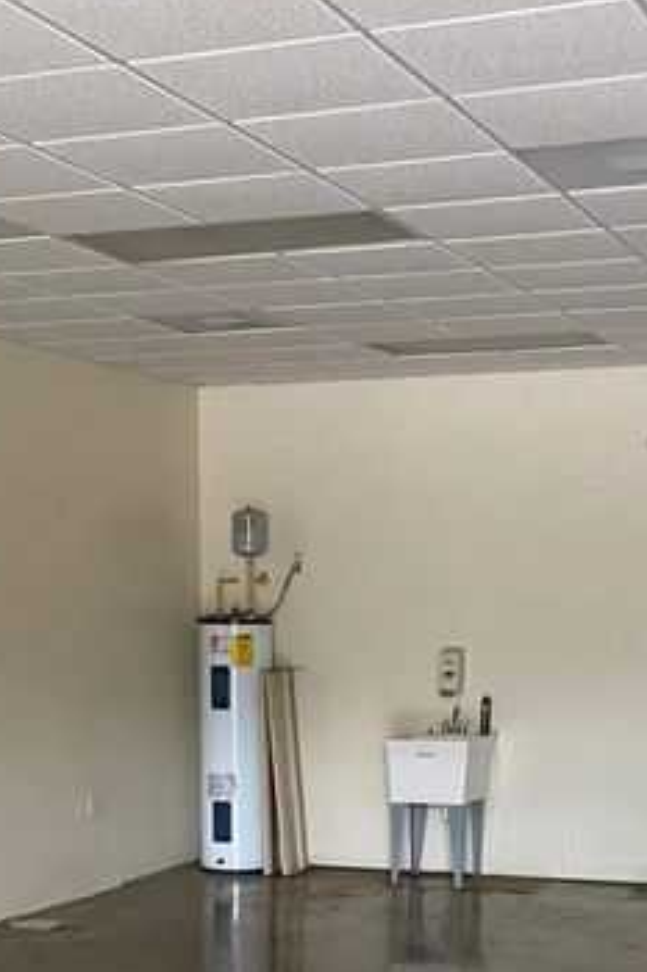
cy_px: 1059
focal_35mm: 66
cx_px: 272
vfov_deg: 27.9
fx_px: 1781
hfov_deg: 20.6
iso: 200
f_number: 1.8
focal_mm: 4.25
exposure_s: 1/60
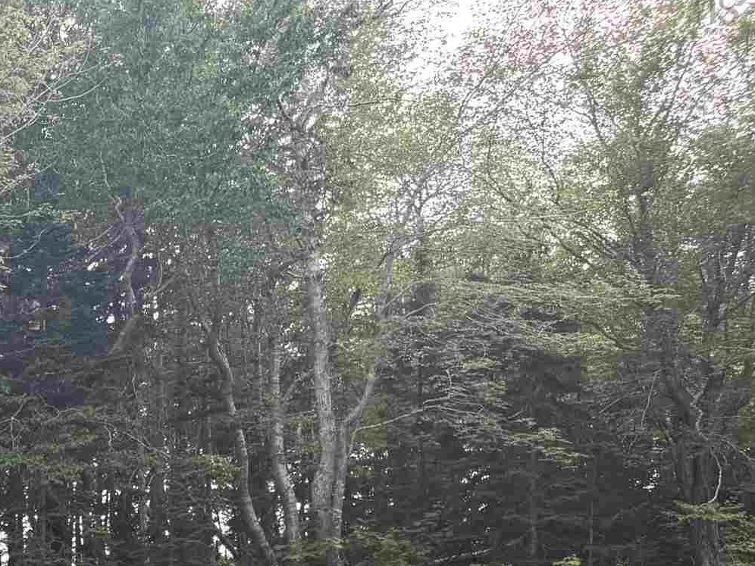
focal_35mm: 74
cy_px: 841
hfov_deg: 22.2
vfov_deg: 17.9
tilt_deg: -1.7
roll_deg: +0.9
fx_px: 1614
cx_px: -341
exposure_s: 1/454
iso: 80
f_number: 1.78
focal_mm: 6.76
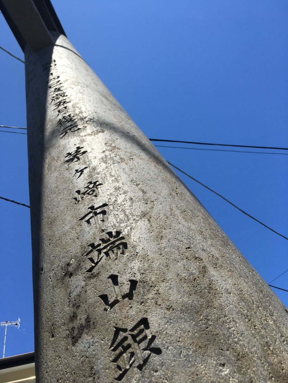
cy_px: 192
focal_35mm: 29
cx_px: 144
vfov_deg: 61.7
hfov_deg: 48.2
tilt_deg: +58.8
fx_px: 322
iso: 25
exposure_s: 1/1326
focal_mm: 4.15
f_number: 2.2
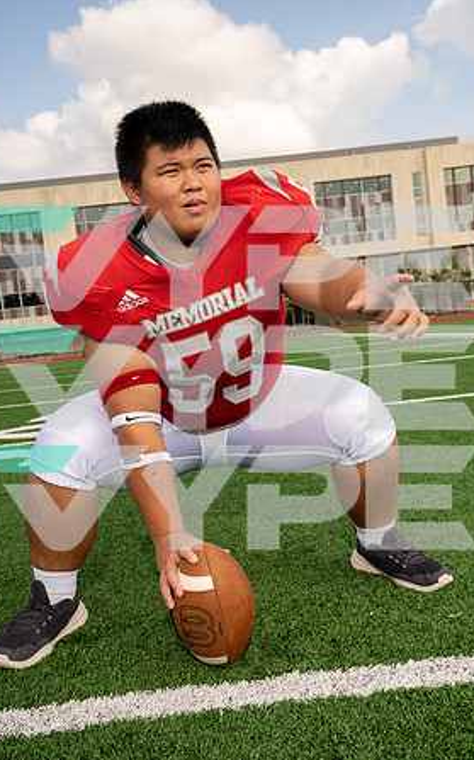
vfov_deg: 50.4
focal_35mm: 39
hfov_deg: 32.7
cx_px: 231
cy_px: 379
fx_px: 807
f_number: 8
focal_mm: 38
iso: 200
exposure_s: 1/250
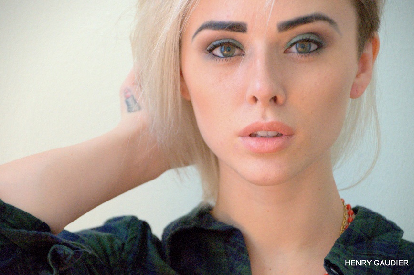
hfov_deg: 9.5
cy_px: 133
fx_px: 2504
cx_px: 203
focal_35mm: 218
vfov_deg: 6.3
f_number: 6
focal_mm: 140
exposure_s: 1/125
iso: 1600
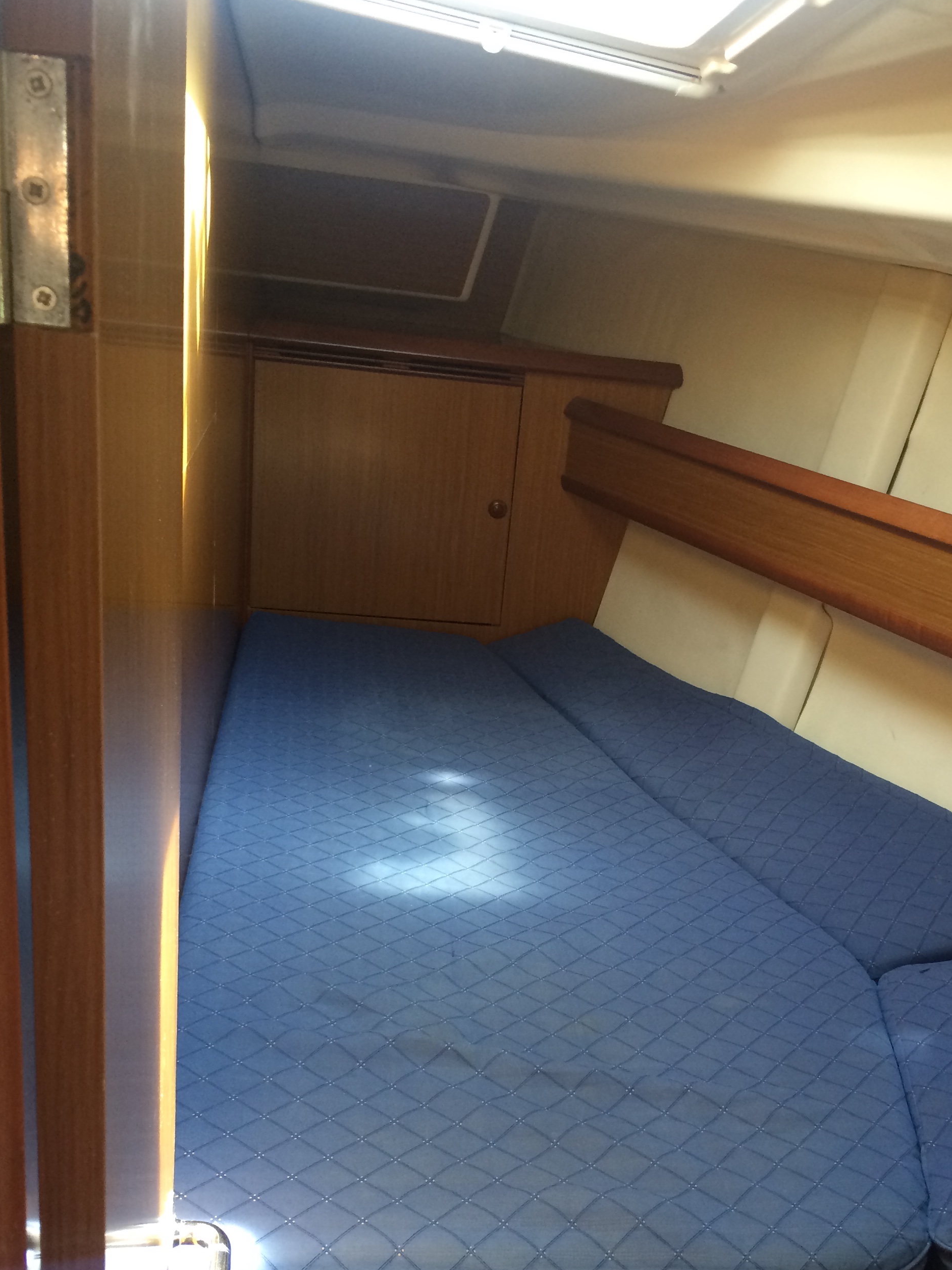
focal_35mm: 38
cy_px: 812
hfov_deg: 37.6
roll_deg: -7.0
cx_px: 564
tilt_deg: -23.1
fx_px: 1394
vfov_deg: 48.4
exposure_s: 1/33
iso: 64
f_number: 2.2
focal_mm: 4.15
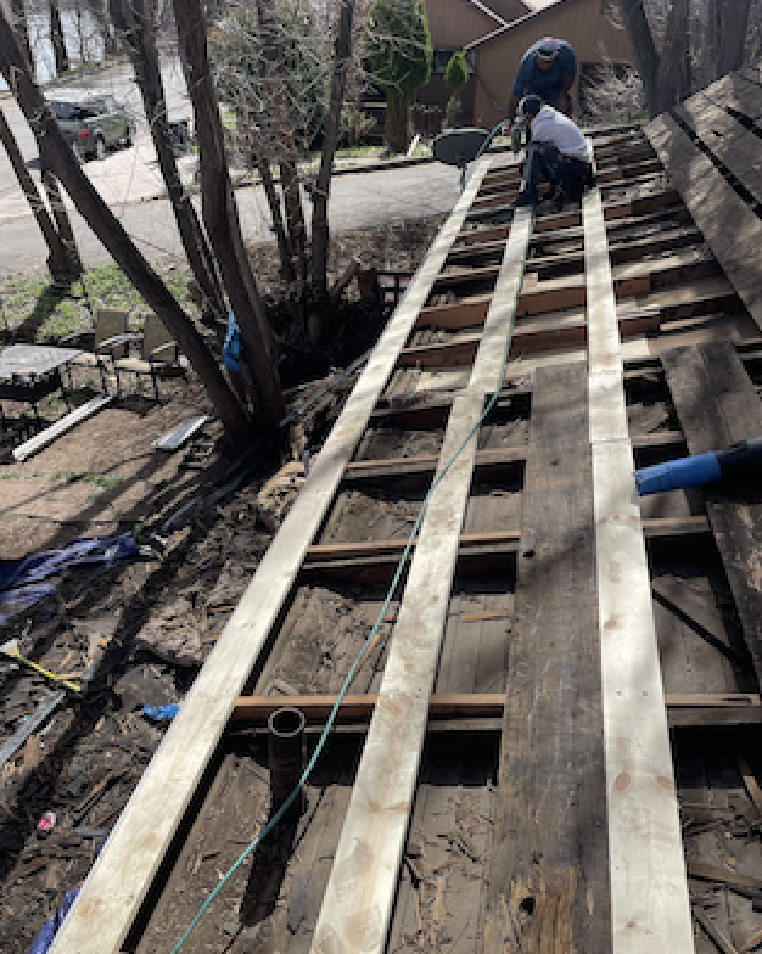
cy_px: 453
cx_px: 390
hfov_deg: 51.5
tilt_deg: -29.5
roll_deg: -2.2
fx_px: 790
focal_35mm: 28
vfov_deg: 62.2
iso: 32
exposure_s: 1/2212
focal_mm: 4.2
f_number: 1.6
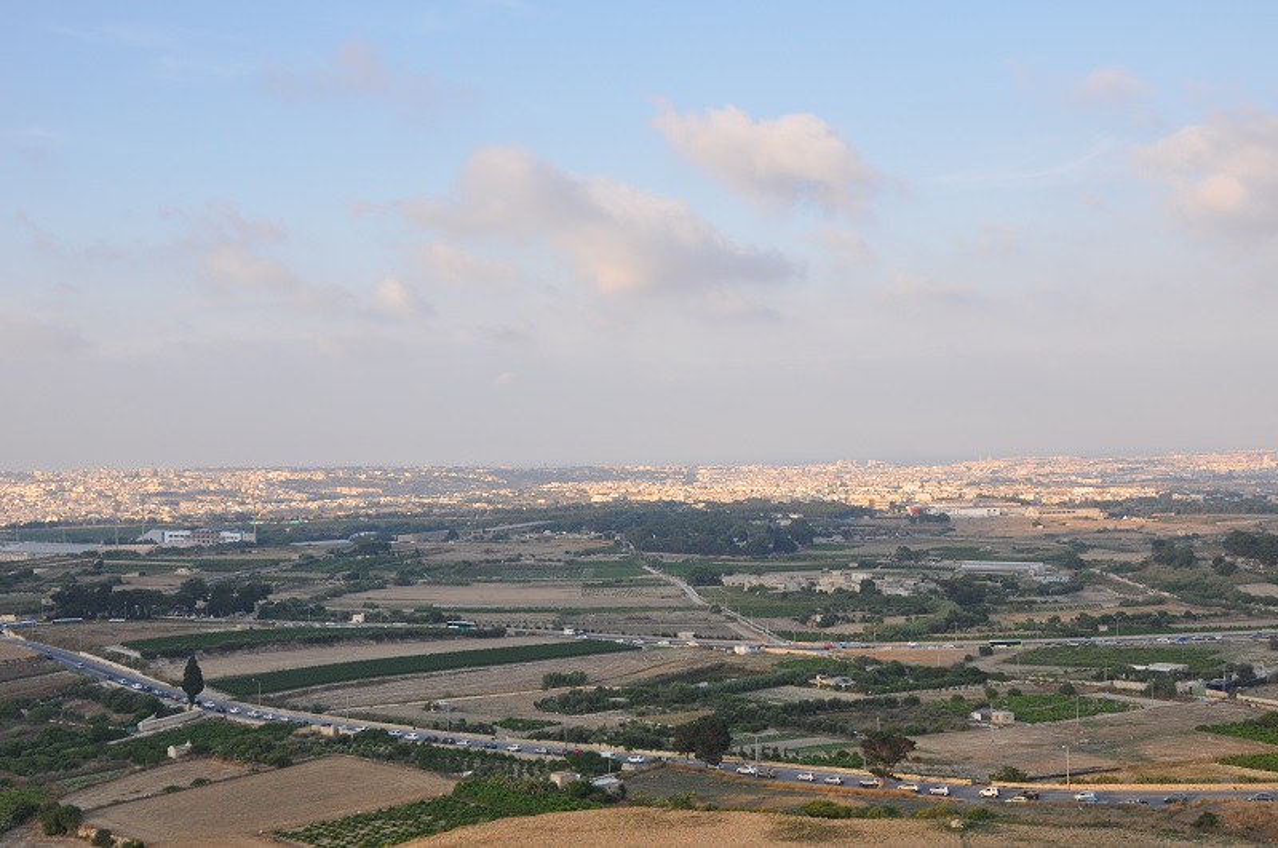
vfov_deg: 34.1
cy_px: 424
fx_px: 1383
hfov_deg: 49.6
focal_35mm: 39
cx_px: 639
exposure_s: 1/125
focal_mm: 26
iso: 200
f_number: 10
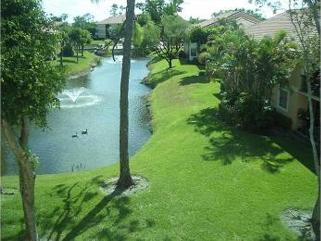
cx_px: 160
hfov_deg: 52.6
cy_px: 120
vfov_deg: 40.7
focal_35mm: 35
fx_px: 325
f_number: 2.6
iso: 50
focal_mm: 5.8
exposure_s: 1/640
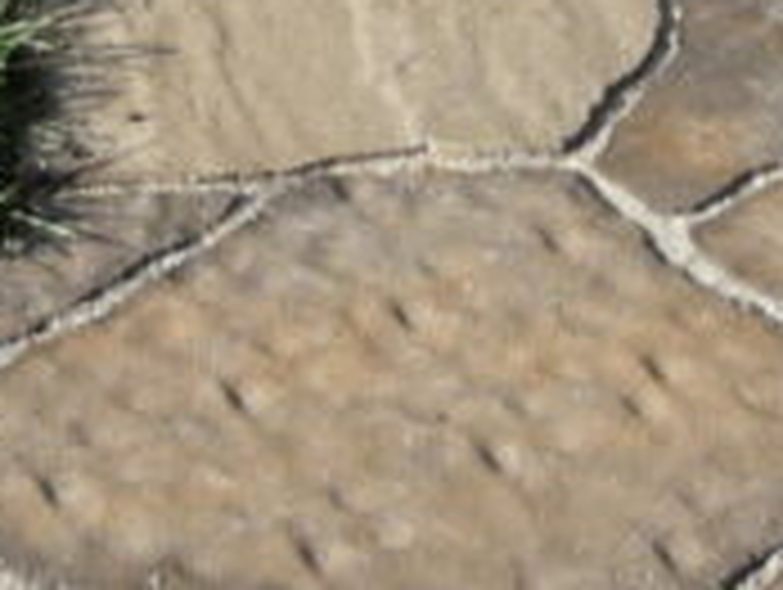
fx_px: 4258
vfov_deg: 7.2
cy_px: -1067
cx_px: 256
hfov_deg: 10.5
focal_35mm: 188
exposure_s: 1/500
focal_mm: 5.2
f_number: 3.5
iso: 100
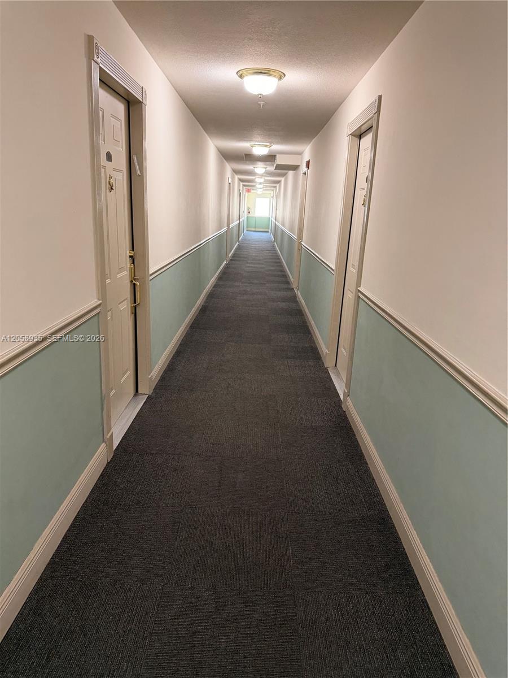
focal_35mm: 24
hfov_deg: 56.8
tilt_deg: -15.2
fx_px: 470
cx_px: 254
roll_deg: -2.4
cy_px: 339
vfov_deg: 71.6
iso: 320
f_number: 1.78
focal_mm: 6.76
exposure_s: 1/60
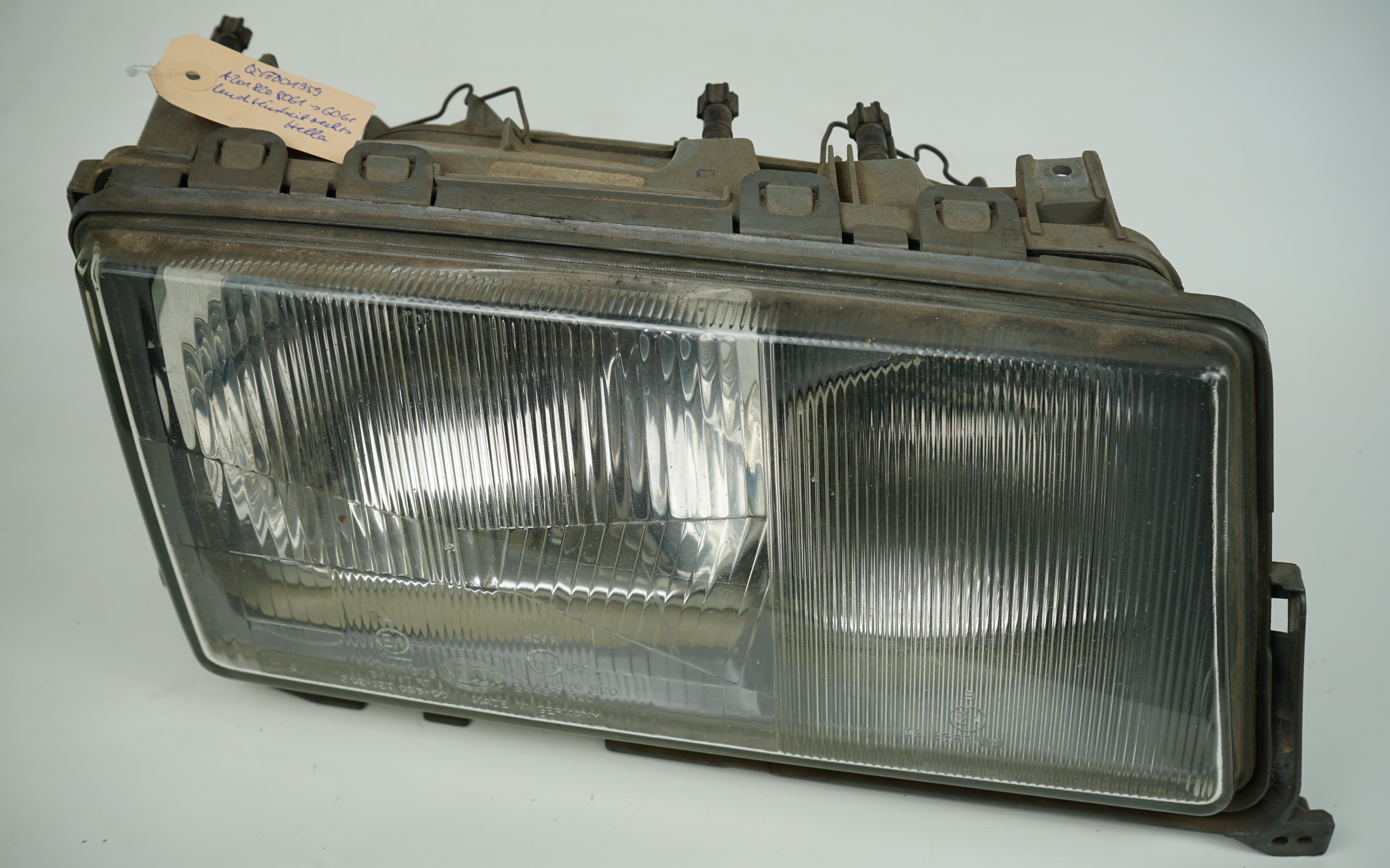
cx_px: 695
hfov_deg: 45.3
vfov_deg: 29.2
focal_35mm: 44
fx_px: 1667
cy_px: 462
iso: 200
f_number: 7.1
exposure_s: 1/200
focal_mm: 43
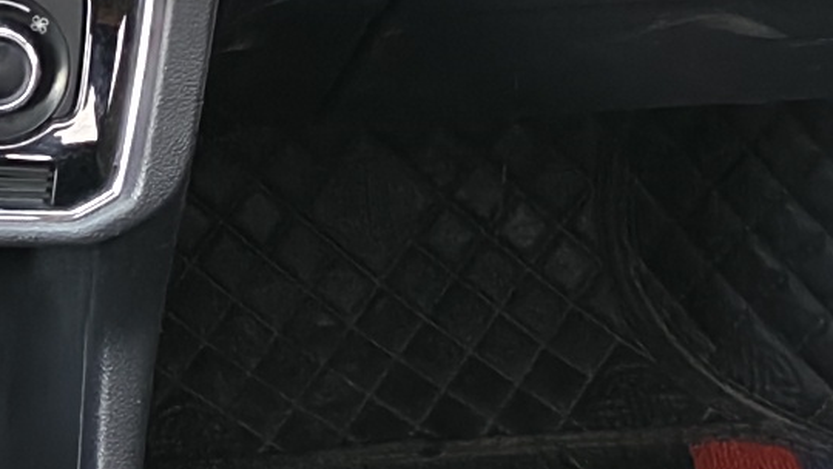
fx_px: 4198
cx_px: -375
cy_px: -471
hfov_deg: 11.0
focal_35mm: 190
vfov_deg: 6.2
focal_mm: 5.56
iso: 522
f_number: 1.88
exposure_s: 1/50
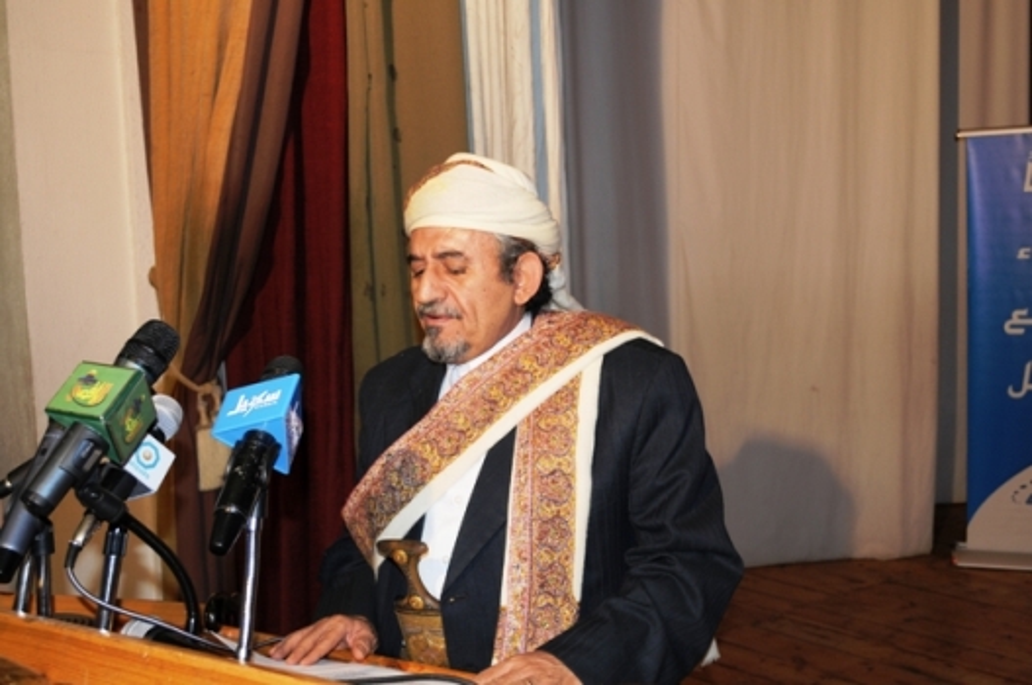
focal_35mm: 39
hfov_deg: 49.6
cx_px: 516
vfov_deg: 34.1
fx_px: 1117
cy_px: 342
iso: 200
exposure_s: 1/60
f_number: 4.5
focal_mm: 26
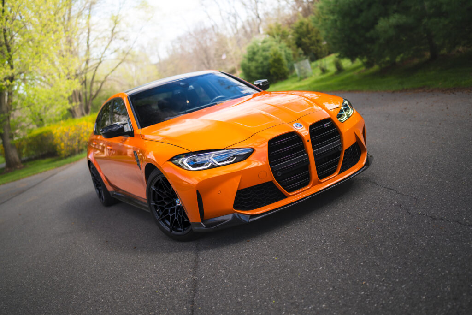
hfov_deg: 54.4
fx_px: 459
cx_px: 236
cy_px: 158
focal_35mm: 35
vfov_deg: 37.9
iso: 50
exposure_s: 1/640
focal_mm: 35
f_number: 1.4
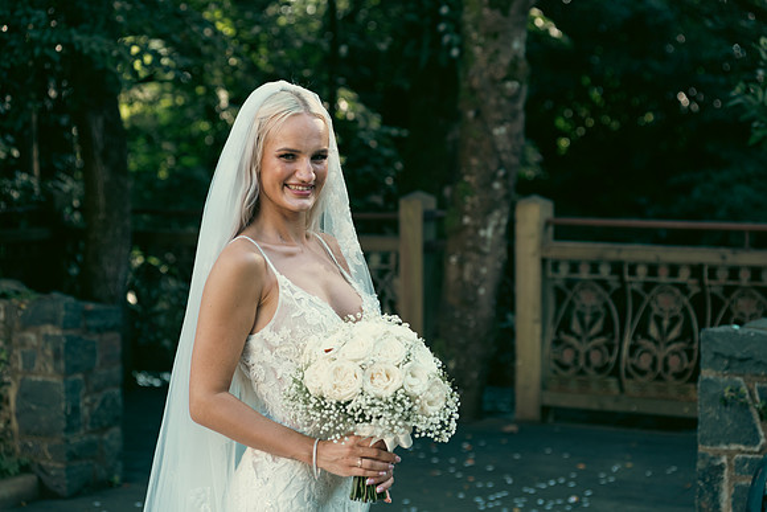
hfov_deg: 25.4
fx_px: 1705
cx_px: 384
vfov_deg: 17.1
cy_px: 256
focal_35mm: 80
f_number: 3.5
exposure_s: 1/200
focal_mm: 80
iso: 160
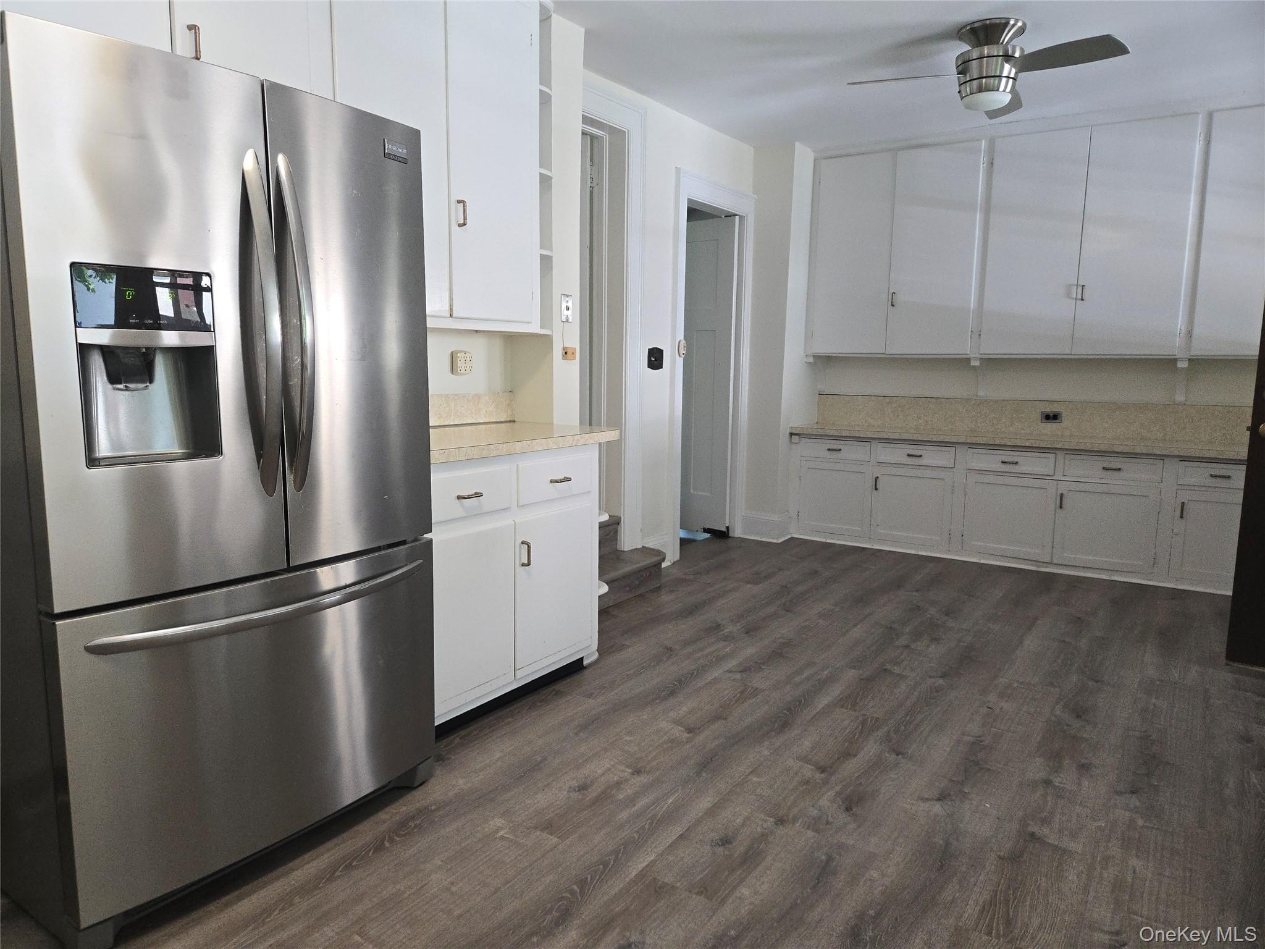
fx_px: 841
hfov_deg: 73.9
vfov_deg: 58.9
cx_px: 632
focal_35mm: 23
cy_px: 474
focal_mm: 5.4
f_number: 1.8
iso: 200
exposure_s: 1/120
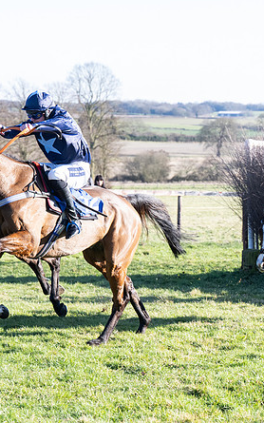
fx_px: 1750
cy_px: 227
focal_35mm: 152
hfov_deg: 8.6
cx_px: 63
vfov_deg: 13.8
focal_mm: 73
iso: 800
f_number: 4.5
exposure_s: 1/1600
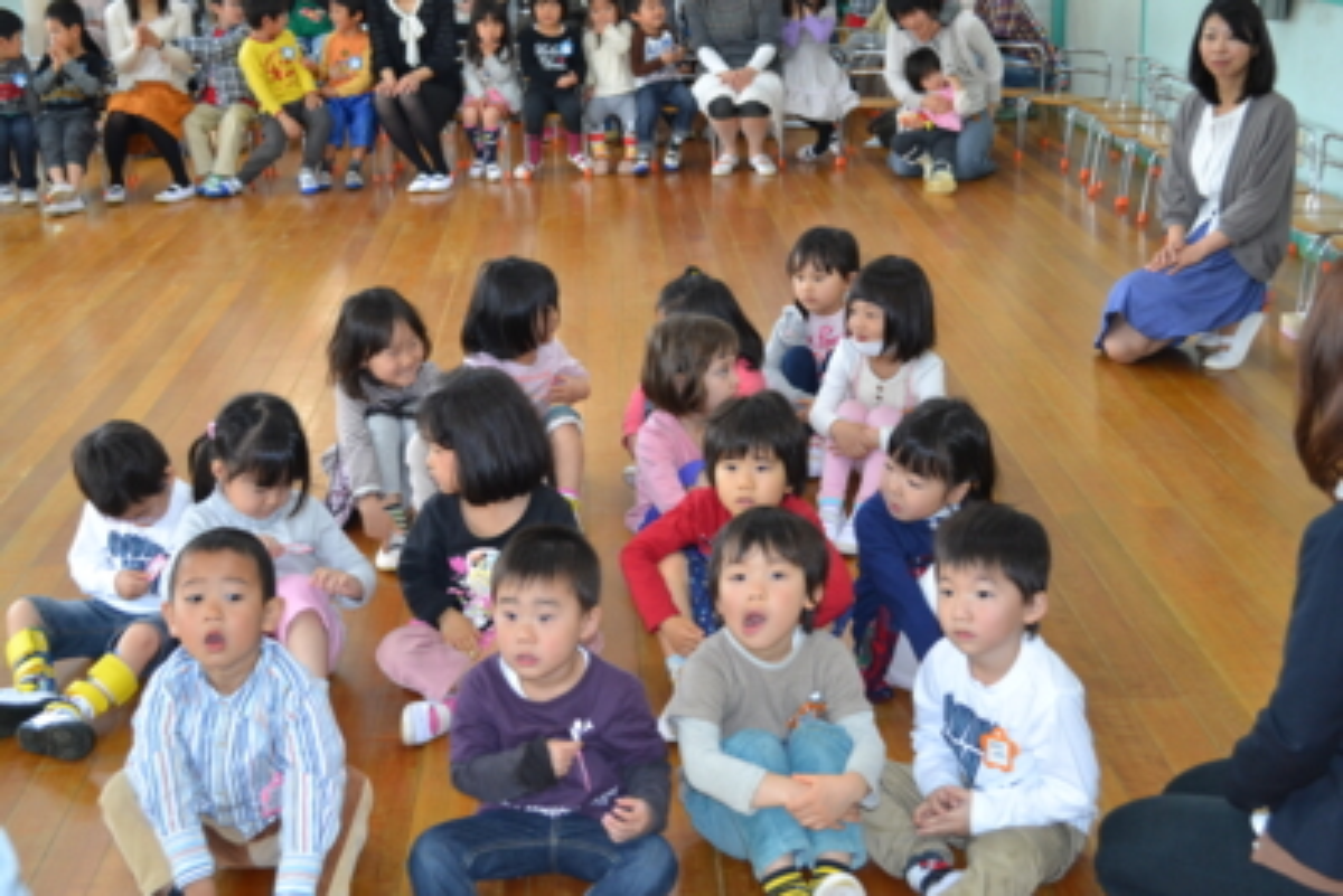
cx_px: 672
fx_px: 1679
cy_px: 448
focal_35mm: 45
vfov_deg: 29.9
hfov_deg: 43.6
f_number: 4.5
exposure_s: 1/60
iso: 1000
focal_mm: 30
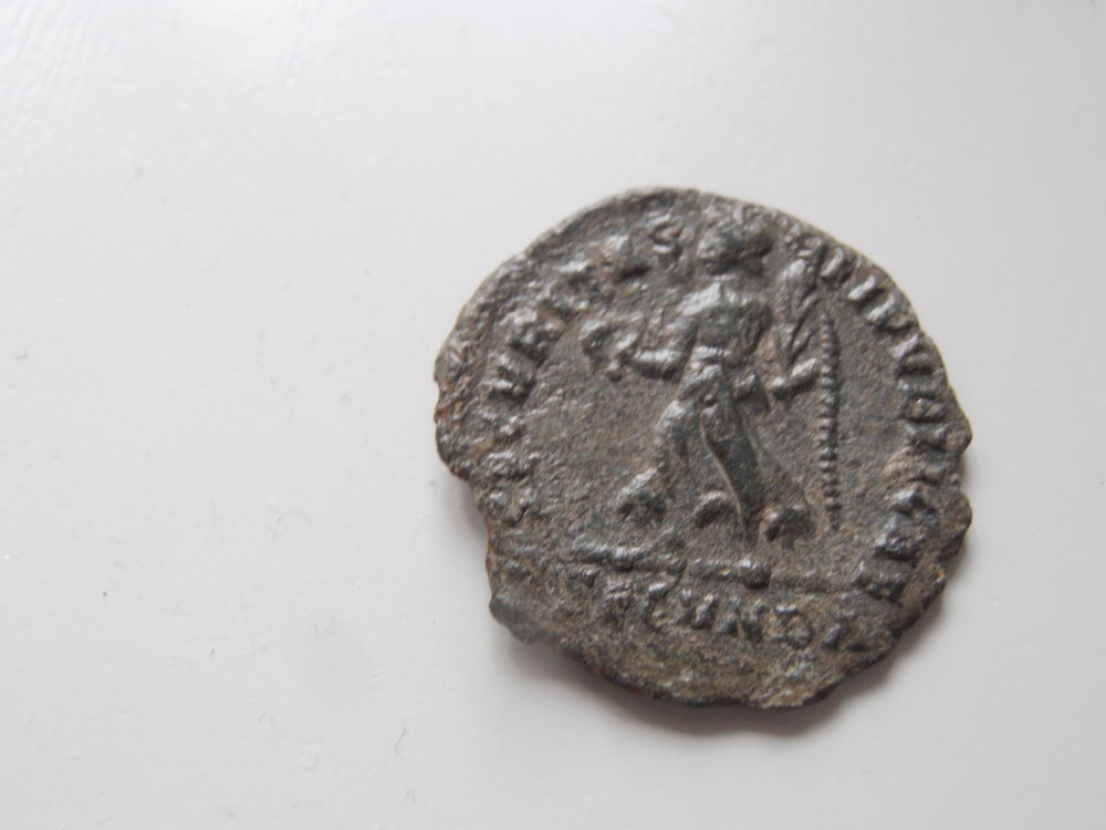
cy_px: 415
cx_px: 553
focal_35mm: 37
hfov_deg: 50.1
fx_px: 1182
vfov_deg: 38.7
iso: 125
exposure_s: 1/25
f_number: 3.9
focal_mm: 6.61
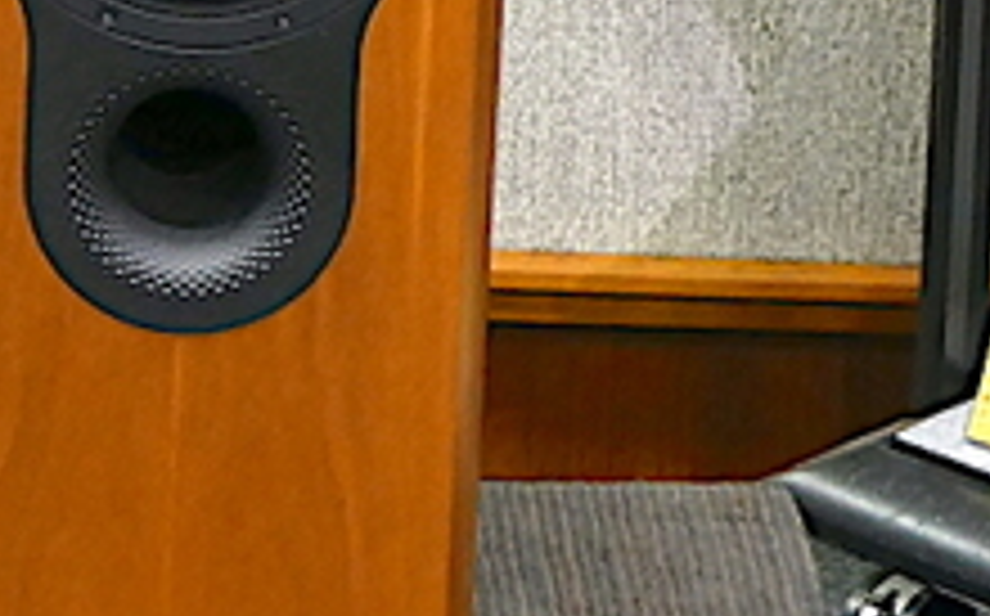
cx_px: -234
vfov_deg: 5.2
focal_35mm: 250
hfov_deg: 8.3
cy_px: -454
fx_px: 6738
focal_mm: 9.6
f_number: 4.1
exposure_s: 1/4
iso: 200
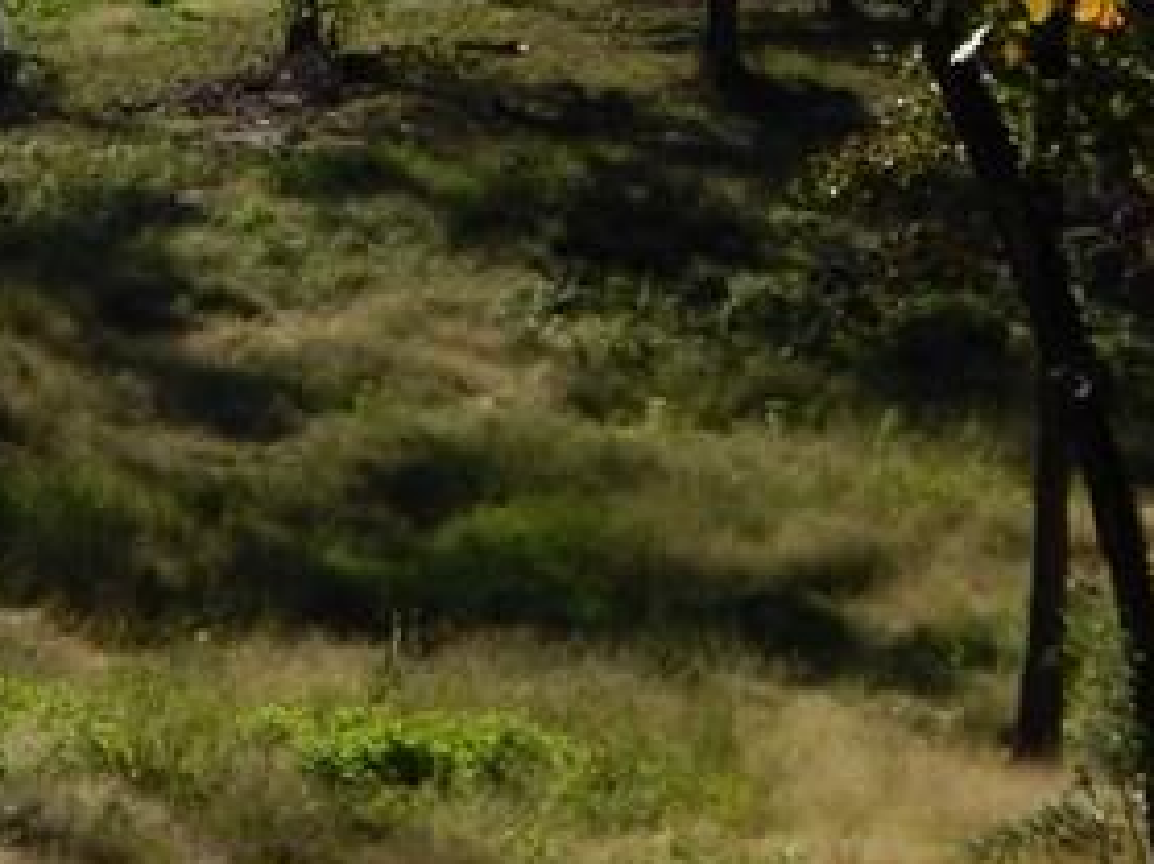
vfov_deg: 6.5
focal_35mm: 224
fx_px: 7464
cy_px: -418
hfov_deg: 8.8
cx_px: -95
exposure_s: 1/1000
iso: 125
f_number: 4
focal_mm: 10.9
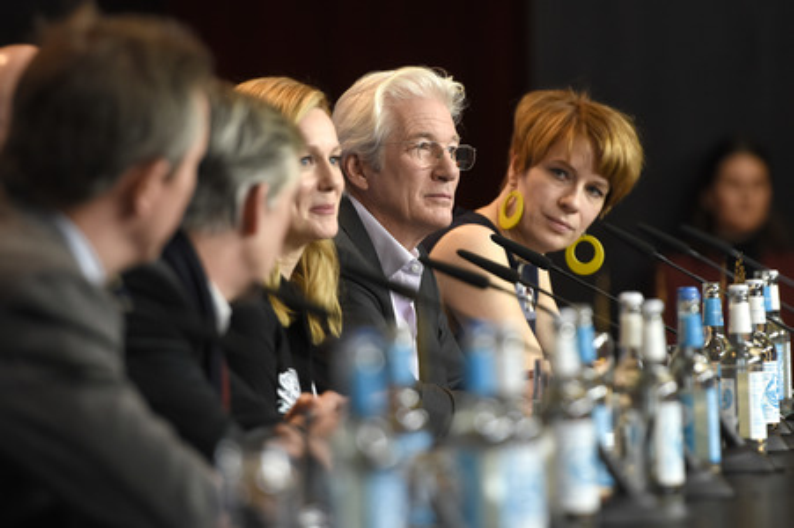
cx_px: 397
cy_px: 264
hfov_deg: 6.9
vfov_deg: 4.6
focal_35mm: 300
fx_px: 6612
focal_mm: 200
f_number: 3.2
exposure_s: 1/320
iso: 800
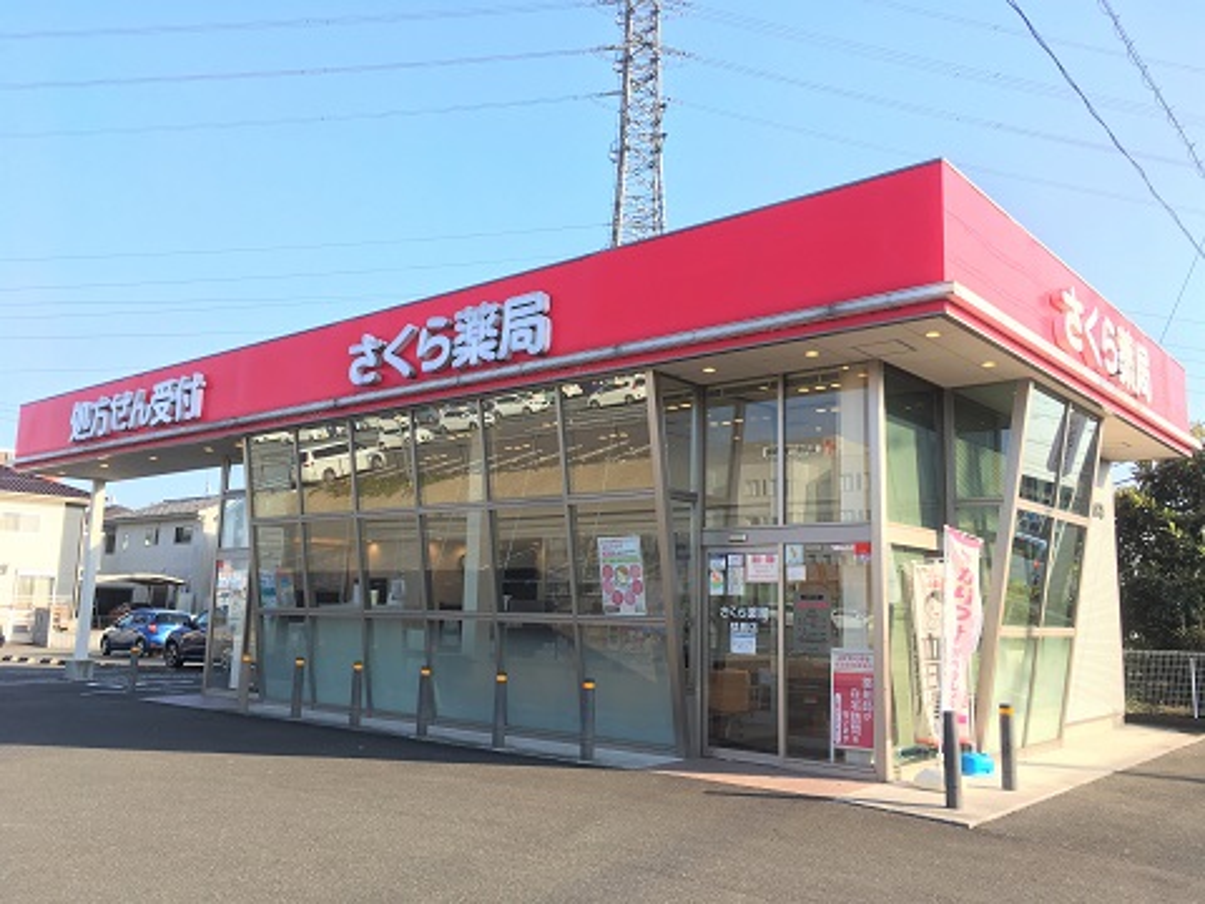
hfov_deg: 61.7
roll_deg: -2.1
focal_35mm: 29
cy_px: 452
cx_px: 602
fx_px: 1010
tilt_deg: +6.9
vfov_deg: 48.2
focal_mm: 4.15
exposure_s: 1/322
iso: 25
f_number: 2.2
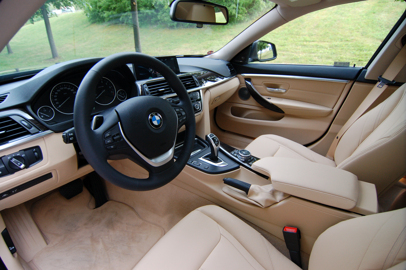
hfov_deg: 90.1
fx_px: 203
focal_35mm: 18
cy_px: 135
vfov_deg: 67.3
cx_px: 203
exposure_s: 1/125
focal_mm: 12
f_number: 4
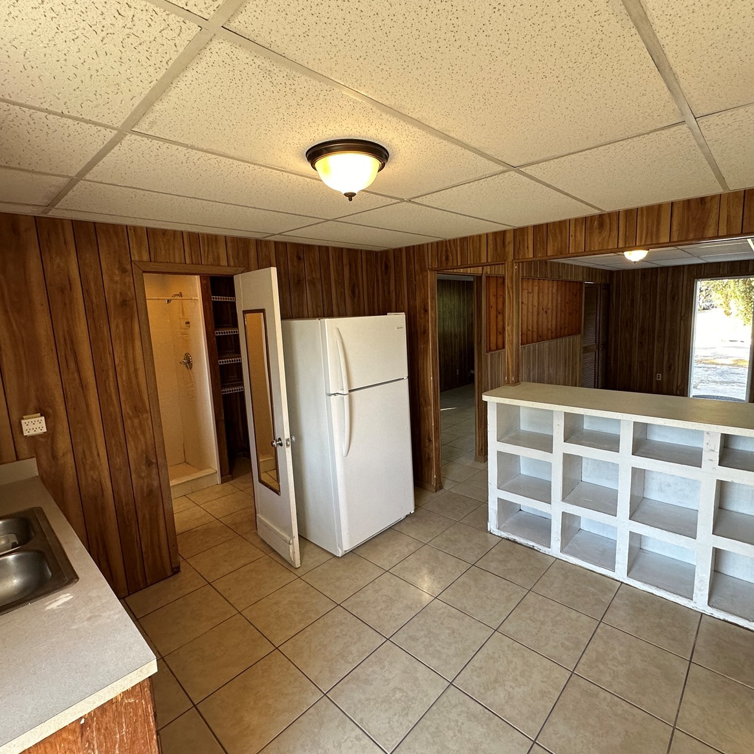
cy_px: 370
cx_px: 412
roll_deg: +1.5
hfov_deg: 83.8
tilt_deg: -7.9
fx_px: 419
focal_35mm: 17
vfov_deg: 84.0
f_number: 2.2
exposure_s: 1/120
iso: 160
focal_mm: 2.22
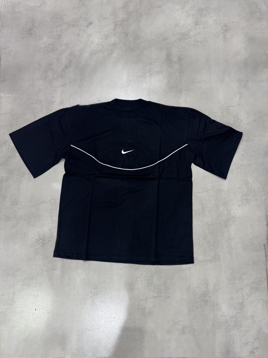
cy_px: 179
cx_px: 134
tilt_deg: -78.7
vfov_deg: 71.6
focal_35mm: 24
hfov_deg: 56.8
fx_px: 248
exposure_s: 1/50
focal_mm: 6.76
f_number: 1.78
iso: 125
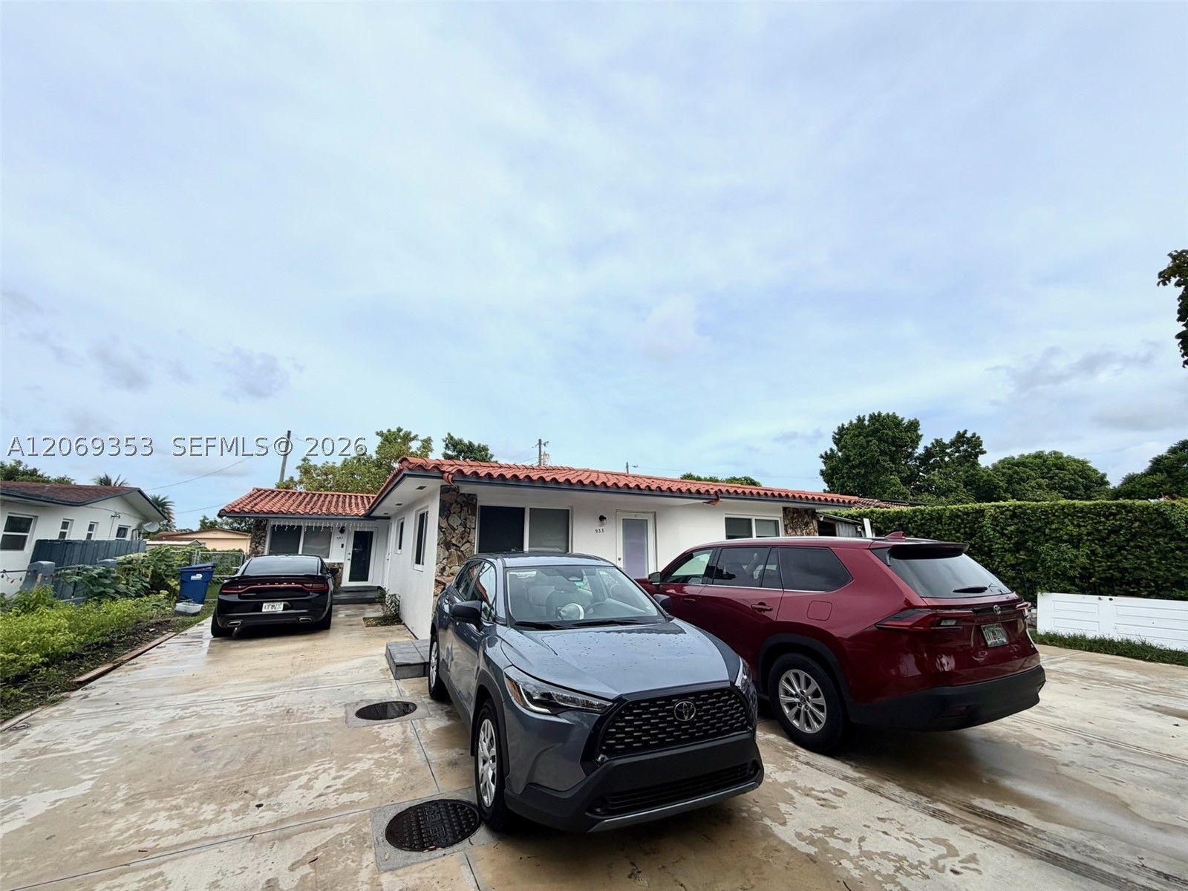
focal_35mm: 14
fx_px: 480
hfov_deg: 102.1
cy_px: 446
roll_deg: -0.8
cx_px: 594
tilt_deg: +13.3
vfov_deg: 85.7
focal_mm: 2.22
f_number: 2.2
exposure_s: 1/1259
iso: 20
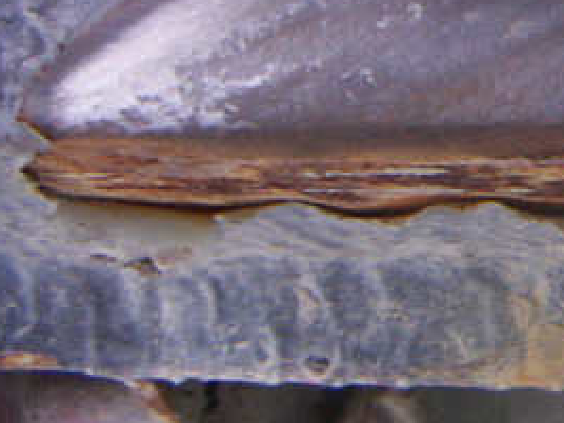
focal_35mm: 86
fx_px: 1401
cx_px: 663
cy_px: 206
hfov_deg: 21.3
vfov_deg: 17.2
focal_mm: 4.7
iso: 64
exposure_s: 1/50
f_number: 2.8
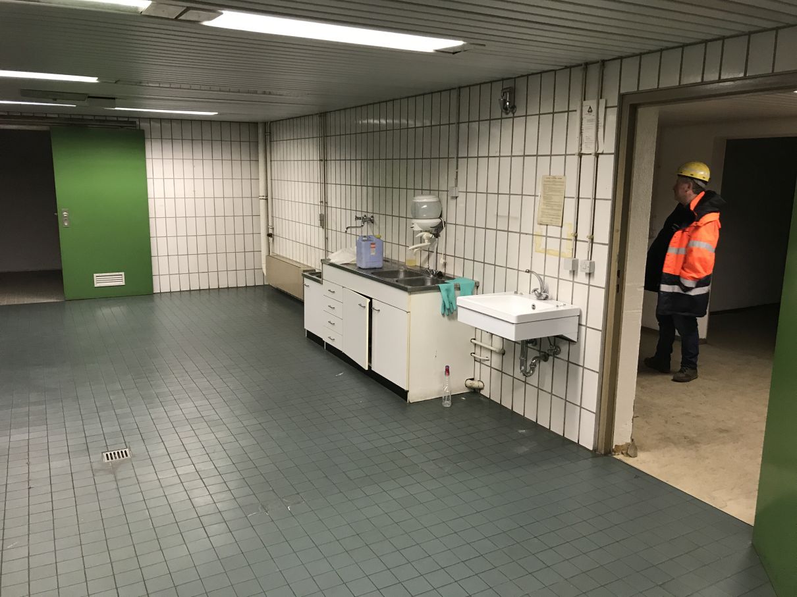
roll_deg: -0.9
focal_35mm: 28
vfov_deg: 49.7
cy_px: 298
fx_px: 645
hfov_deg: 63.5
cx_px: 398
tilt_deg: -9.3
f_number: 1.8
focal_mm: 3.99
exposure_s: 1/17
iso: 64
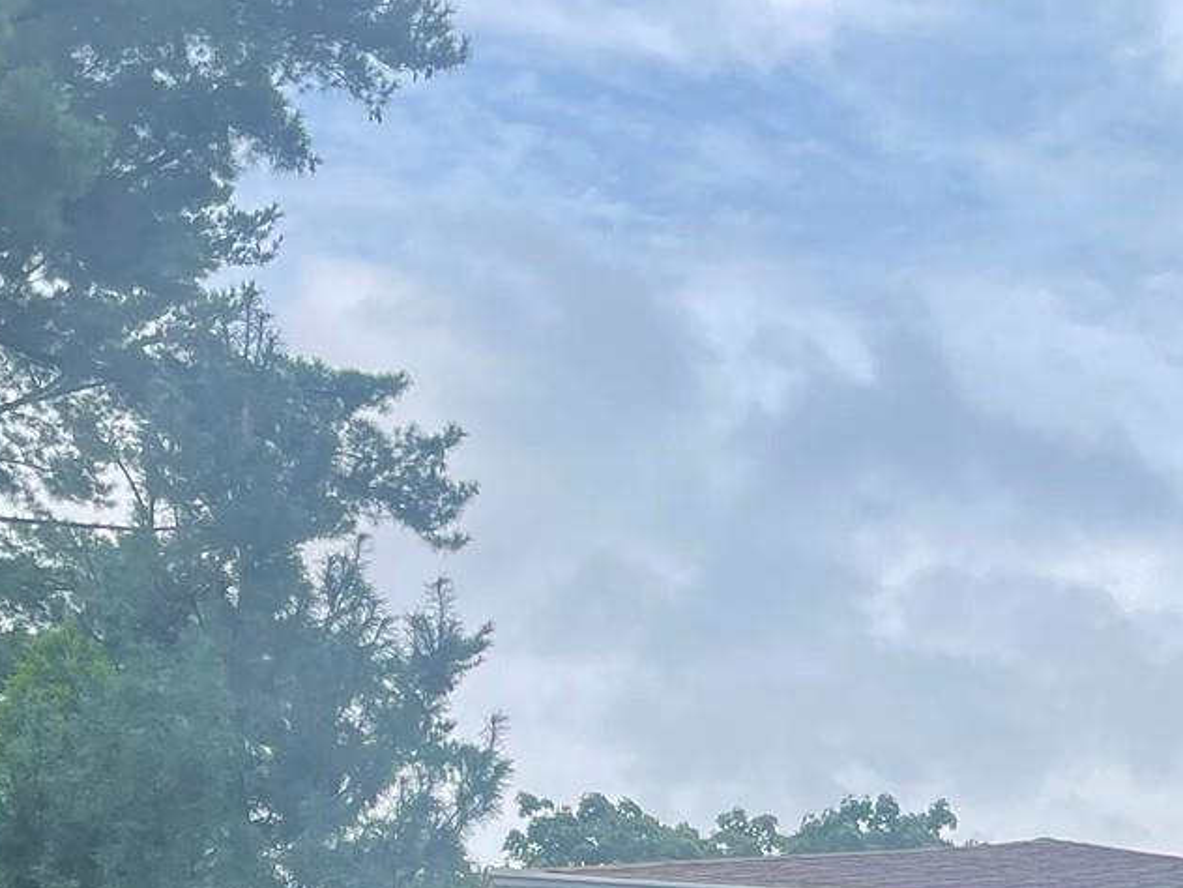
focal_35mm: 81
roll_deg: -0.7
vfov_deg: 17.0
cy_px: 1214
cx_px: 915
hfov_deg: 23.8
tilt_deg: +4.1
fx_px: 2768
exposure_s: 1/3448
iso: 32
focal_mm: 5.1
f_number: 1.6
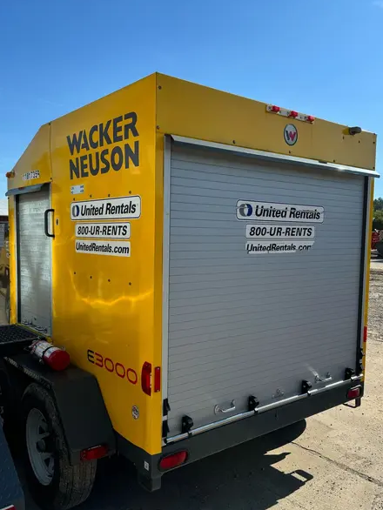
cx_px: 177
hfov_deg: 46.8
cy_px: 266
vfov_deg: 59.9
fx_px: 442
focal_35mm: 30
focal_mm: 6.76
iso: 80
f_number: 1.78
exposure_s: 1/4310
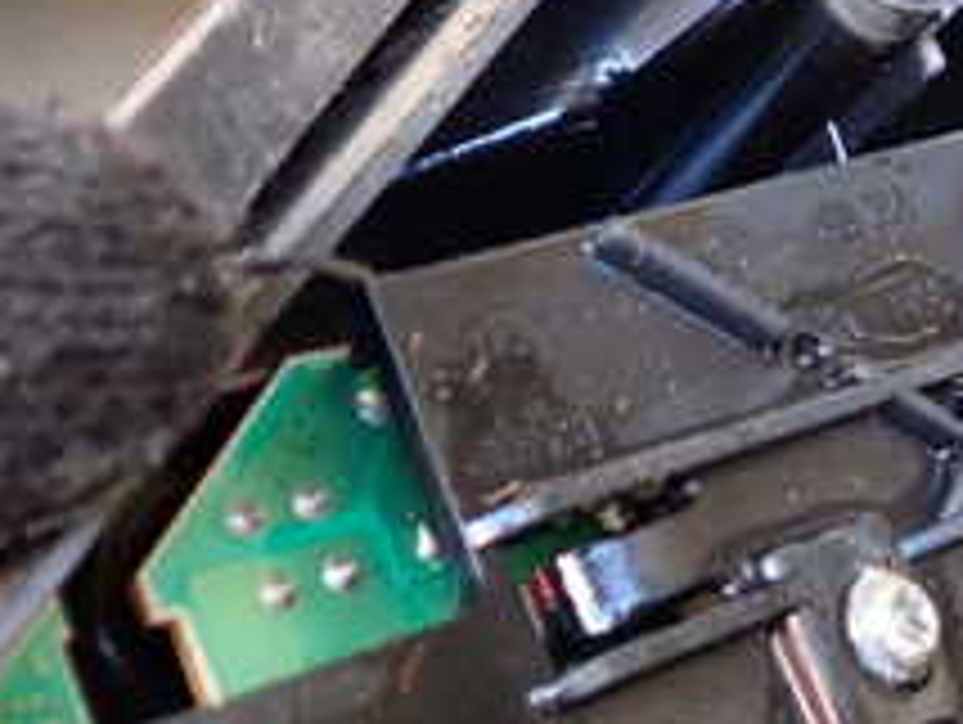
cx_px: 1053
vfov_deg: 17.5
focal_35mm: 84
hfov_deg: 22.0
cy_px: 193
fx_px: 2339
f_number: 2.3
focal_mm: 5.4
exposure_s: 1/40
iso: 200
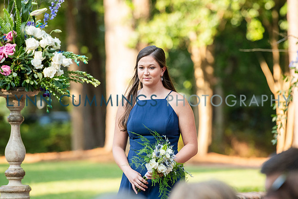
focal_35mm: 257
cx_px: 167
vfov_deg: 5.3
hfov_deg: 8.0
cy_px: 91
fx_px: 2130
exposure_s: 1/800
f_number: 3.5
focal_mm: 200
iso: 800
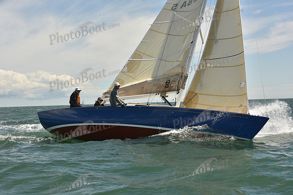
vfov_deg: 19.5
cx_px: 146
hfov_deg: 28.8
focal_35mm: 70
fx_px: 570
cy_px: 98
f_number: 11
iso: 320
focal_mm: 70
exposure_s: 1/800
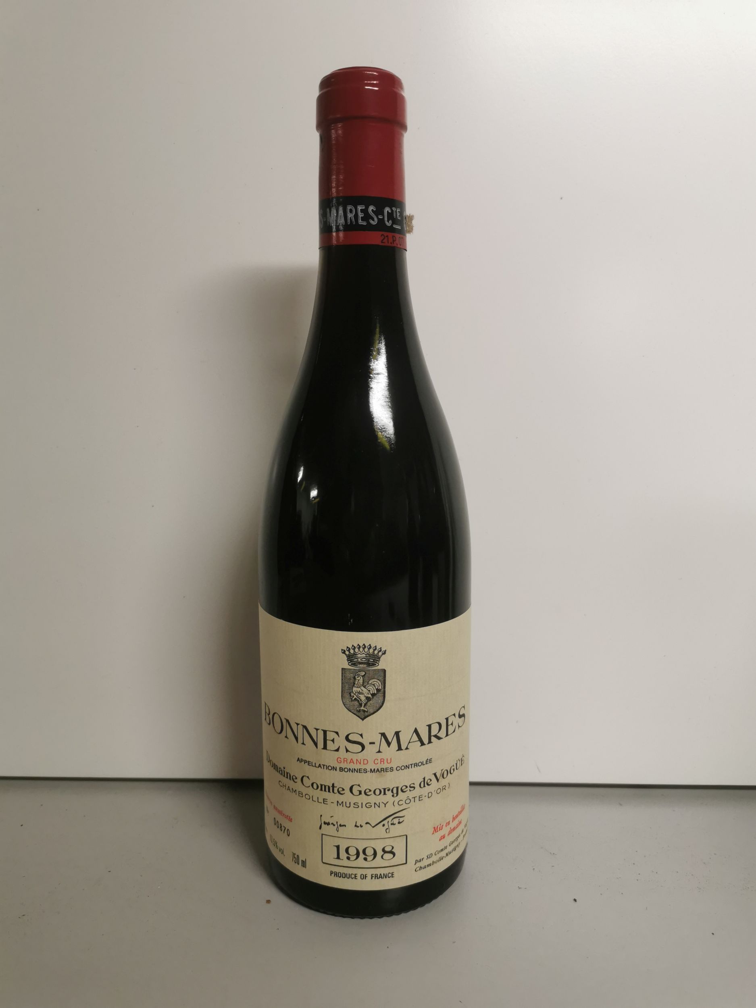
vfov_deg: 65.3
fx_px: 786
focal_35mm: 27
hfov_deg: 51.4
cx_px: 378
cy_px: 504
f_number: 1.8
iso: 200
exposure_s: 1/100
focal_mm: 5.58
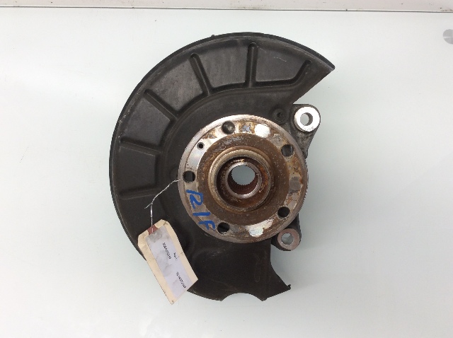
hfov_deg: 56.9
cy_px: 169
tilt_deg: -70.5
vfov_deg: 44.1
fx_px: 418
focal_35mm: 32
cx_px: 226
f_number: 2.4
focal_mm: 3.3
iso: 32
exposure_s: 1/40
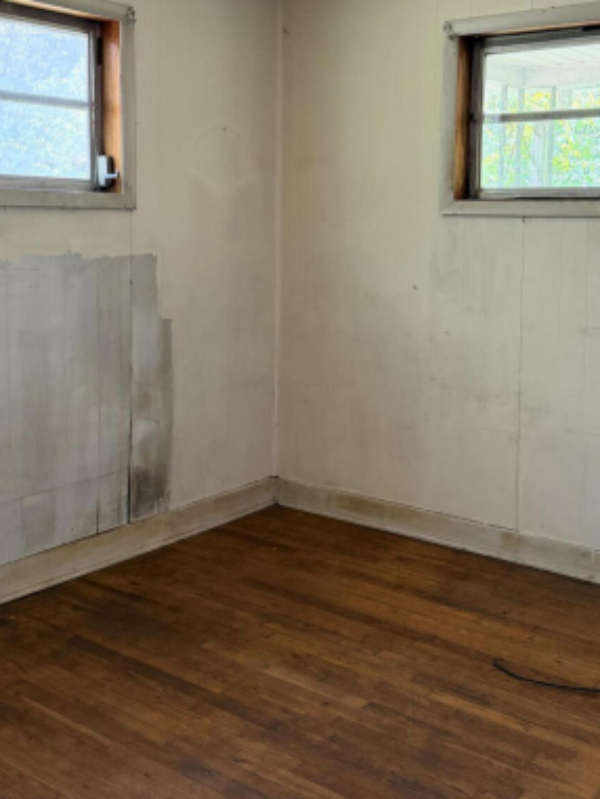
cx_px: 338
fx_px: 970
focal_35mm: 42
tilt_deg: -5.7
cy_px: 314
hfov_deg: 34.3
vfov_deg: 44.5
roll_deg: -1.5
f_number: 1.78
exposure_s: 1/121
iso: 200
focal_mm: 6.76
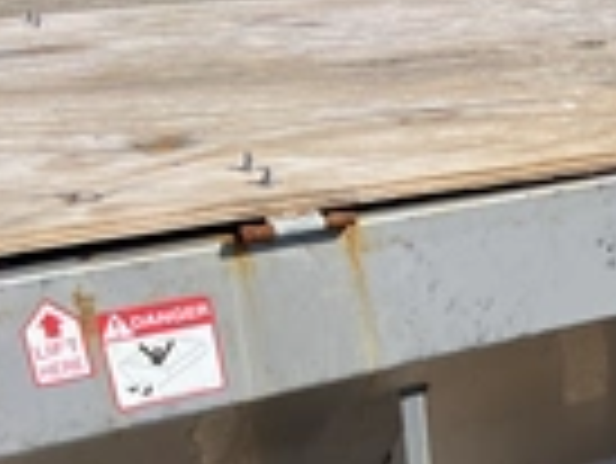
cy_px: 469
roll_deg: +4.0
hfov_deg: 22.2
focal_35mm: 76
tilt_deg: -22.3
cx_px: 863
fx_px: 1354
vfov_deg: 18.9
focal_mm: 5.1
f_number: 1.6
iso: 50
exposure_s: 1/2463
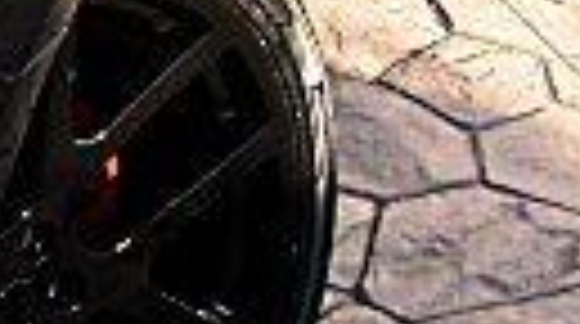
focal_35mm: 195
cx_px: -602
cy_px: -212
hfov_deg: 10.2
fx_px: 2993
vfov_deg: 6.1
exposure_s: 1/125
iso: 50
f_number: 2.8
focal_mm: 6.3
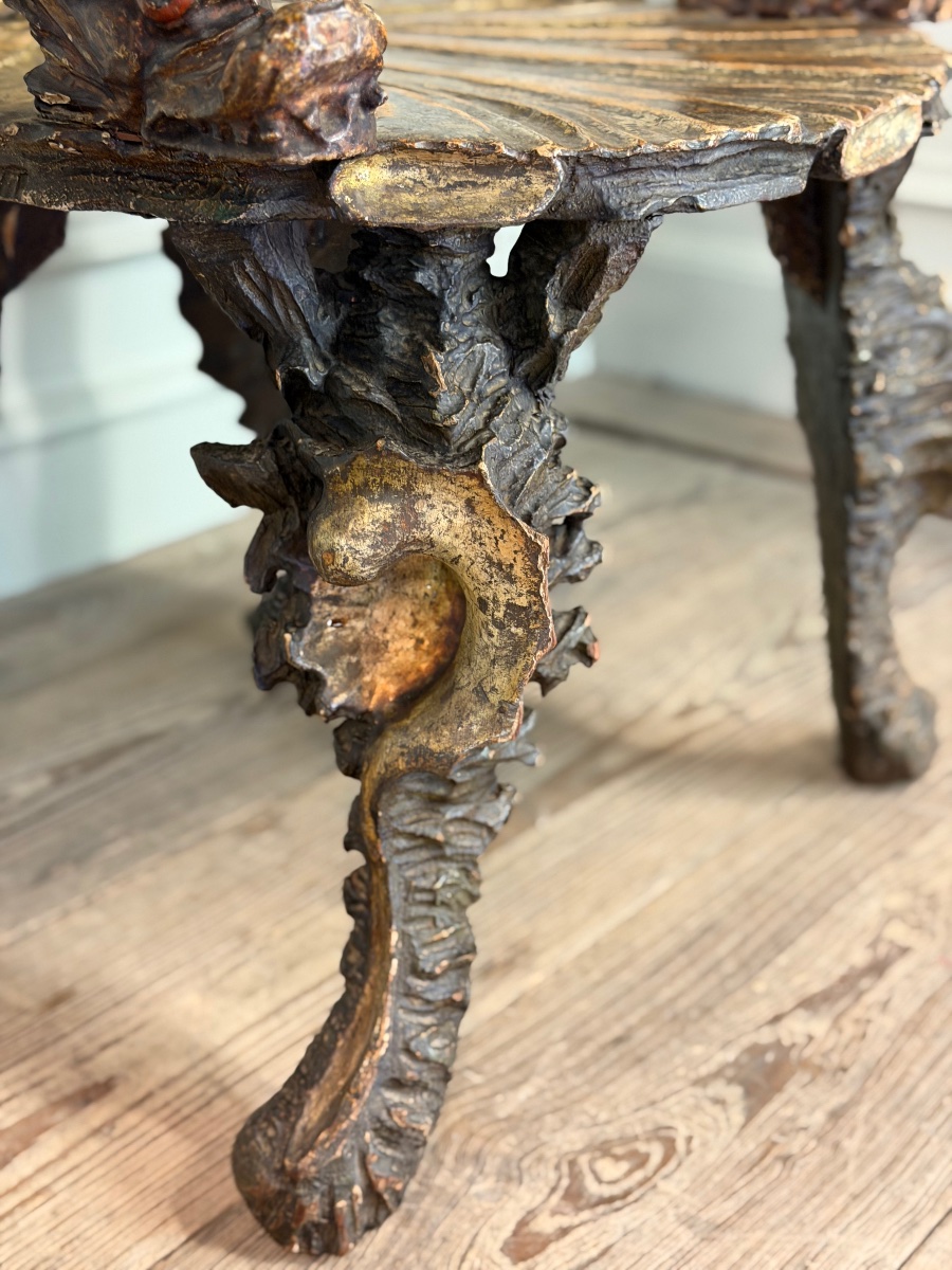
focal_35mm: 48
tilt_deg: -24.5
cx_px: 476
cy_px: 635
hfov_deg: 30.3
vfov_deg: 39.7
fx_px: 1760
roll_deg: +0.4
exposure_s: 1/33
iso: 400
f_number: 1.78
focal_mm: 6.76
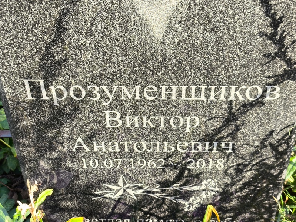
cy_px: 111
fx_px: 428
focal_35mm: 50
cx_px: 148
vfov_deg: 29.1
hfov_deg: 38.2
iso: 50
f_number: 1.7
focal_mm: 4.71
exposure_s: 1/144
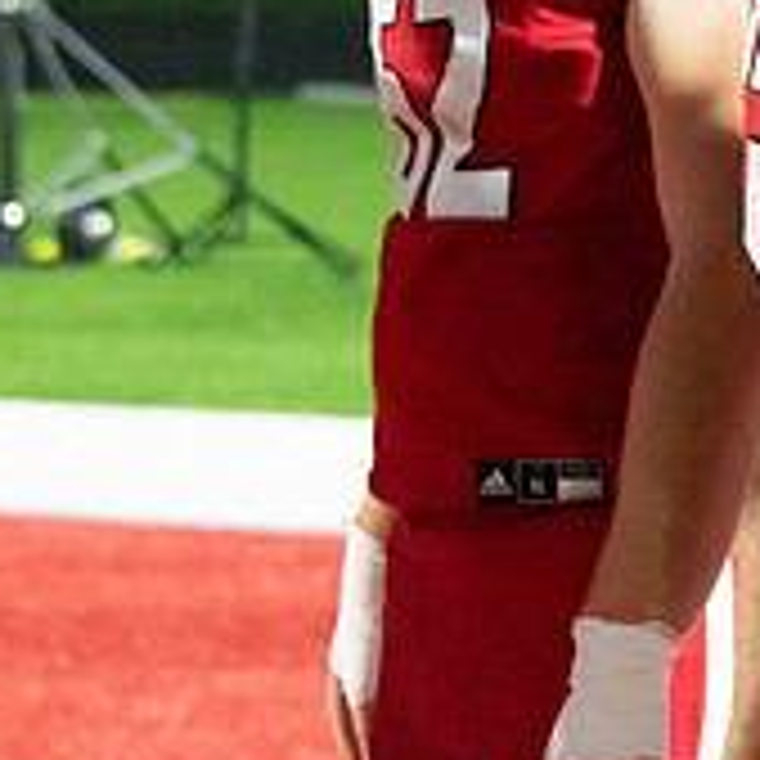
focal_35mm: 248
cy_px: 106
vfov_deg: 7.0
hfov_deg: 7.0
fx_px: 6160
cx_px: 778
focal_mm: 85
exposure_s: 1/500
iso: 25600
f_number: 5.6
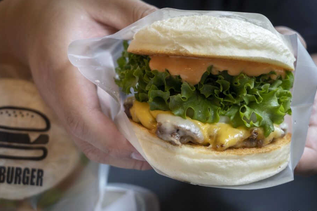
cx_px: 165
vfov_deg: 20.0
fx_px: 599
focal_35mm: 68
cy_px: 109
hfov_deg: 29.7
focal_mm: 60
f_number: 5.6
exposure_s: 1/60
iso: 640
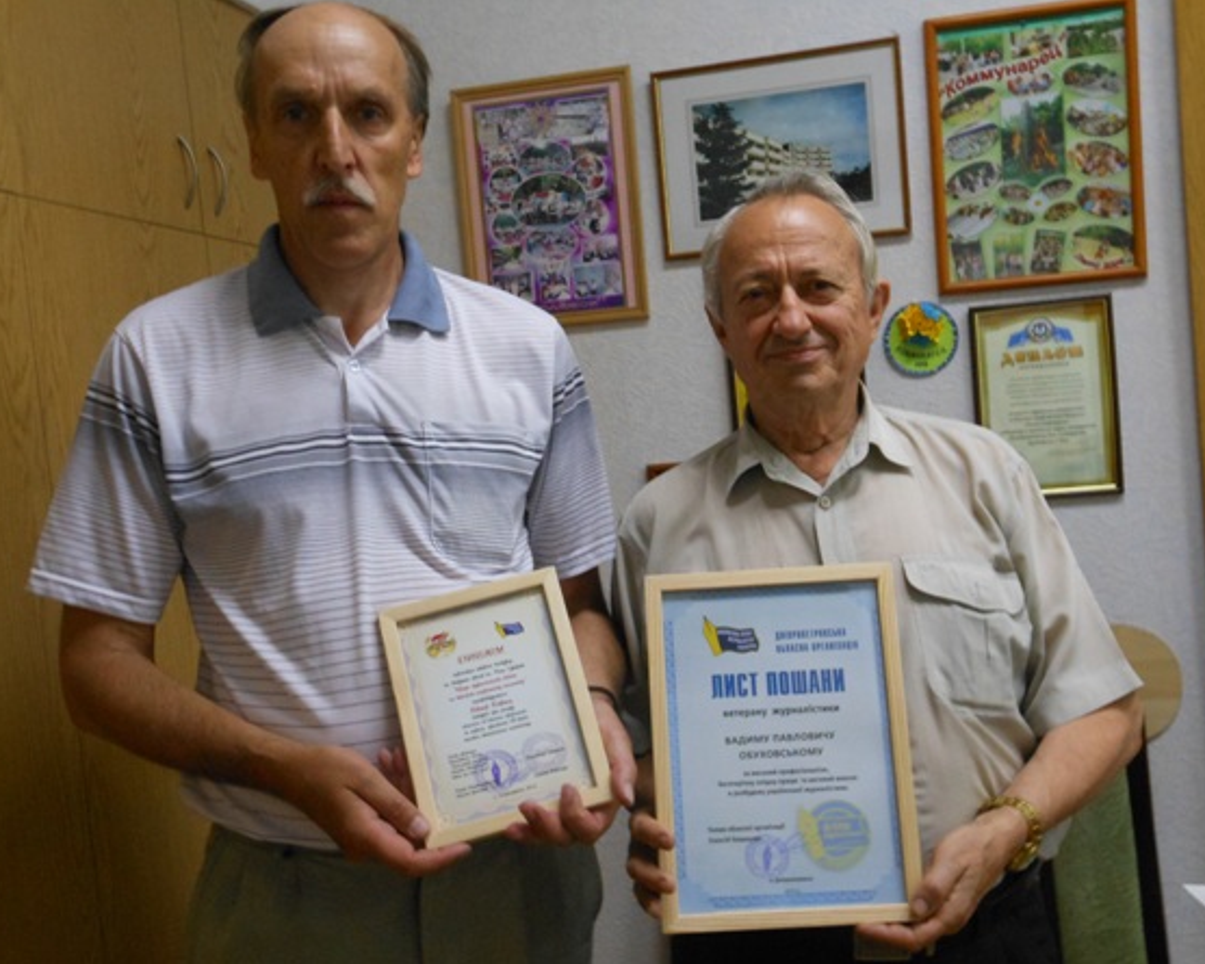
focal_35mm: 40
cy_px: 485
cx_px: 622
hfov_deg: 45.8
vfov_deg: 37.3
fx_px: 1427
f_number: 3.6
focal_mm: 6.8
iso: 400
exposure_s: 1/30
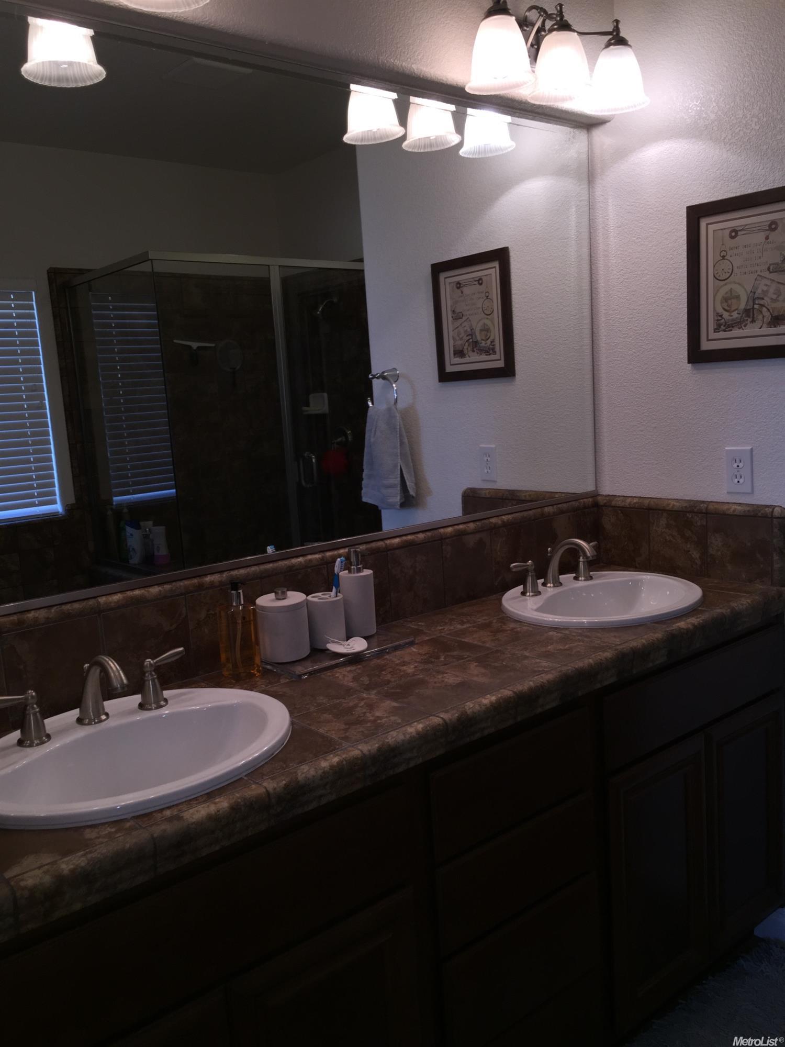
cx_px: 392
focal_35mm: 29
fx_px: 877
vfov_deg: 61.7
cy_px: 524
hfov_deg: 48.2
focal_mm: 4.15
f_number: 2.2
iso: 32
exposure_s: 1/60
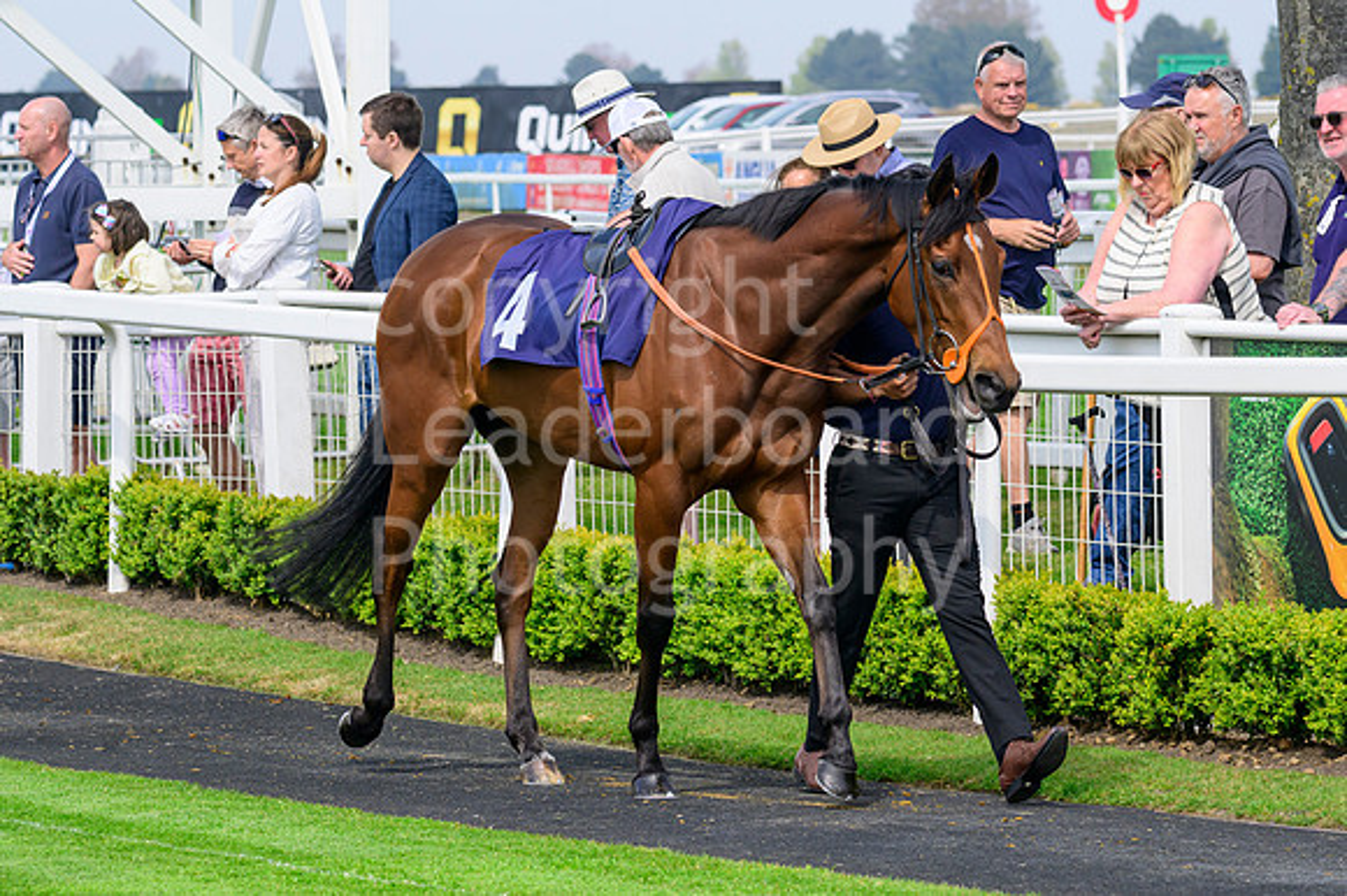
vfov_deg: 6.1
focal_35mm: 225
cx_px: 674
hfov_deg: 9.2
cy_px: 448
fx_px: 8414
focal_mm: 150
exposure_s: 1/640
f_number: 8
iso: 400
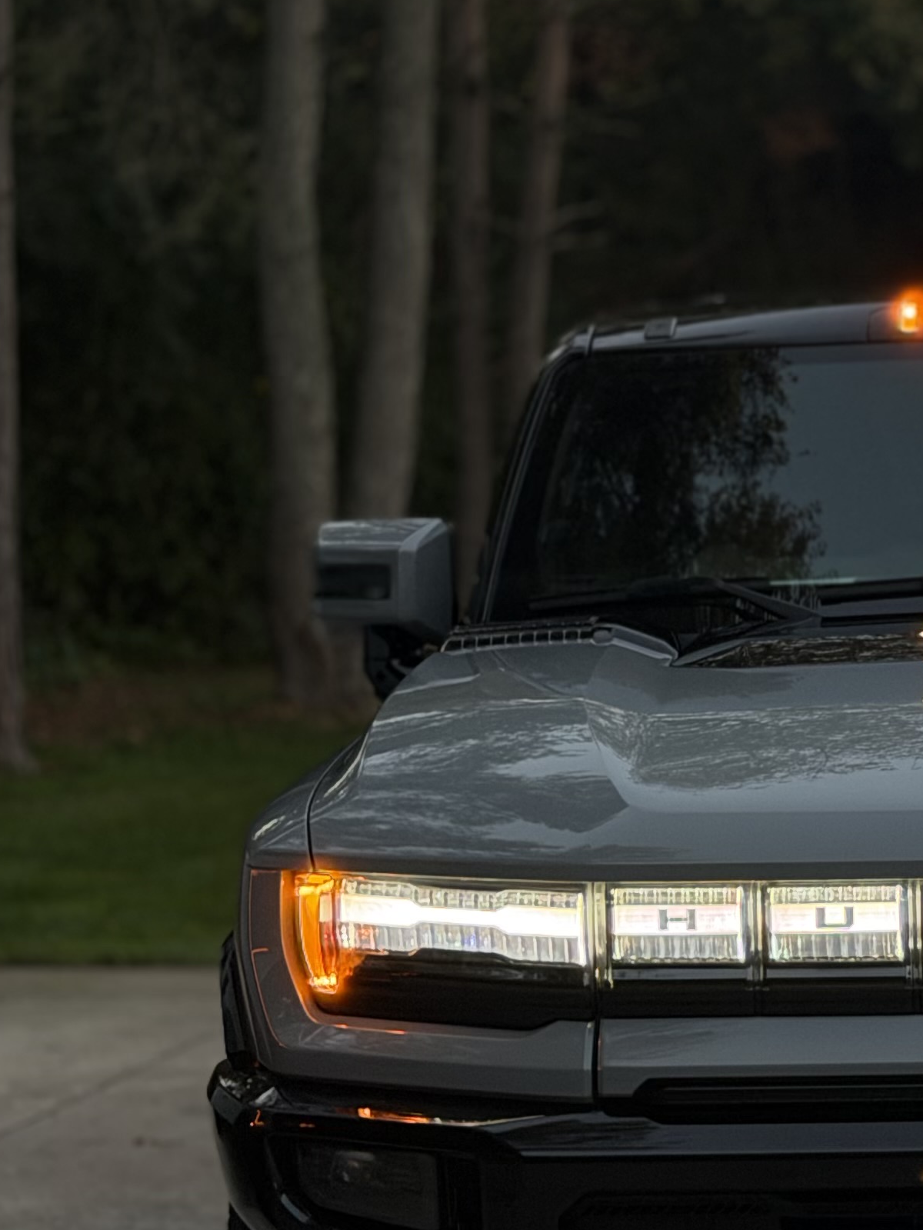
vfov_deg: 16.3
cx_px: 1068
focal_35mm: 121
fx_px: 4300
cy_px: 745
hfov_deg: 12.0
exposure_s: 1/76
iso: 80
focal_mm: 6.76
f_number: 1.78
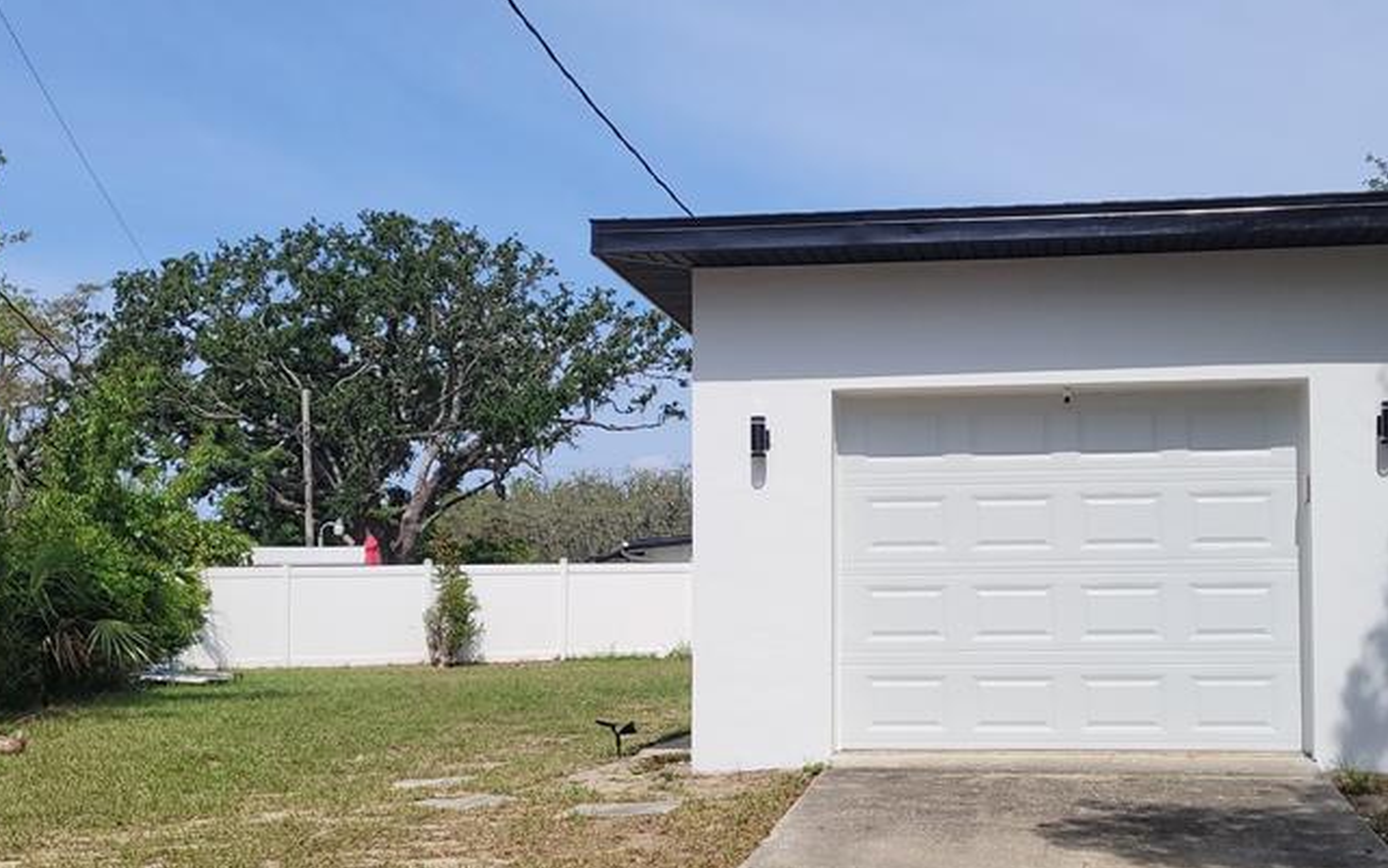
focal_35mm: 44
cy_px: 606
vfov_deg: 29.0
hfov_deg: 44.7
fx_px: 1665
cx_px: 907
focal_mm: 5.4
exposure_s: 1/3598
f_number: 1.8
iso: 40
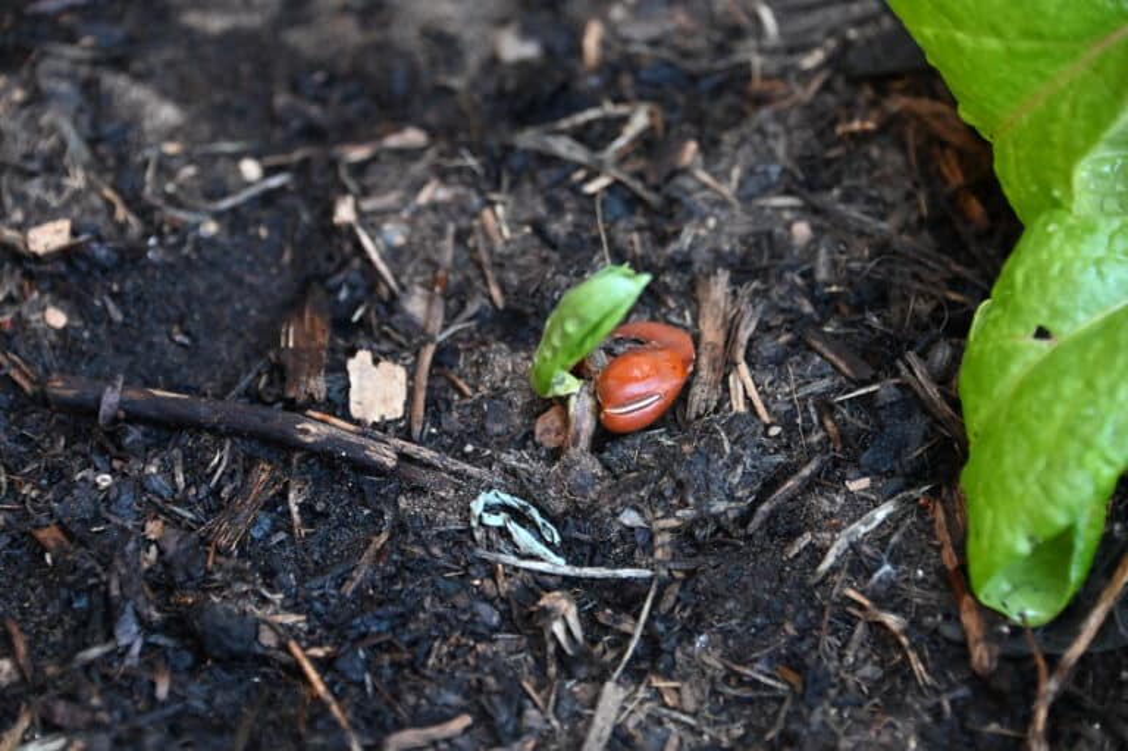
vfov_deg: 7.2
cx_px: 564
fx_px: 5949
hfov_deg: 10.8
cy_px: 376
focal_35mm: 190
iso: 8000
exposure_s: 1/125
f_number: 5.6
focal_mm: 190
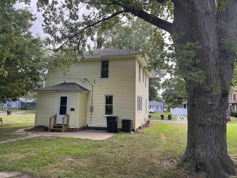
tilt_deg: +6.9
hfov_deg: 71.6
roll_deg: -1.8
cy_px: 89
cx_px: 118
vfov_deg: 56.8
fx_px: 164
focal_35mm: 24
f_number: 1.78
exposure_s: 1/333
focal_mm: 6.76
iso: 80
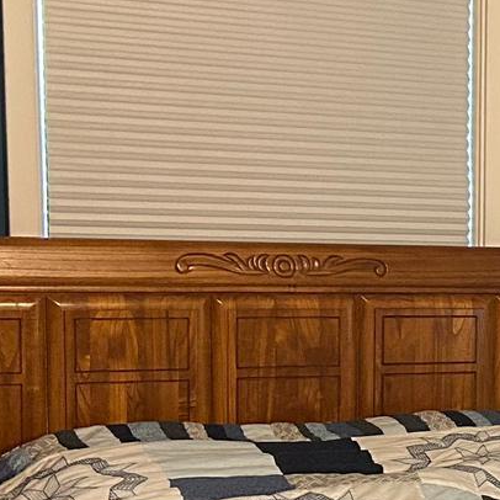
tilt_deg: -10.0
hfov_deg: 13.0
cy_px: 486
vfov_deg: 14.8
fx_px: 1896
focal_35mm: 116
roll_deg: -3.5
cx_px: 1016
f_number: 1.5
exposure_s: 1/60
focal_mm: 5.7
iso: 320
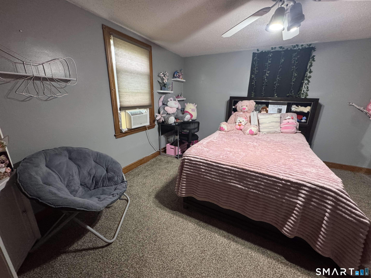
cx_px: 186
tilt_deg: -17.3
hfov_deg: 102.1
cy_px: 139
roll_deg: -1.1
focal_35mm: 14
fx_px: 150
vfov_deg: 85.7
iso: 500
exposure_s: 1/60
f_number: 2.2
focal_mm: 2.22
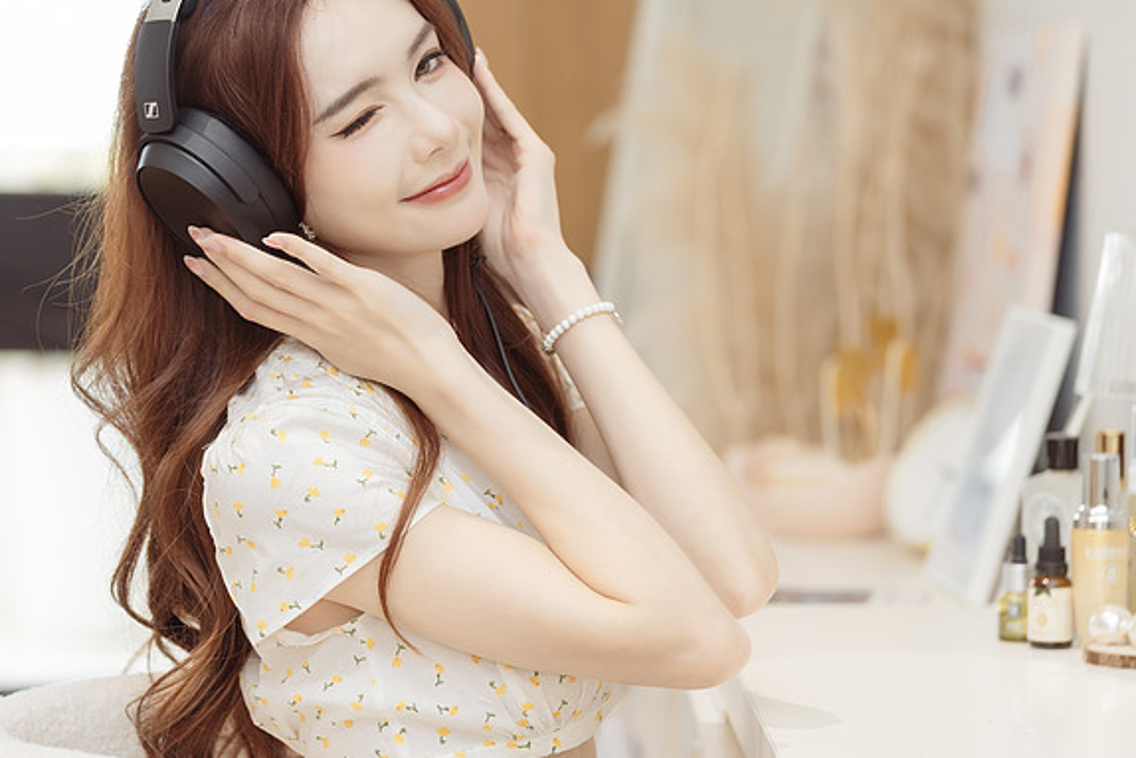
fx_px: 3945
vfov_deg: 11.0
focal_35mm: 125
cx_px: 463
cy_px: 346
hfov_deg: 16.4
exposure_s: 1/125
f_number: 2.8
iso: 1000
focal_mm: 92
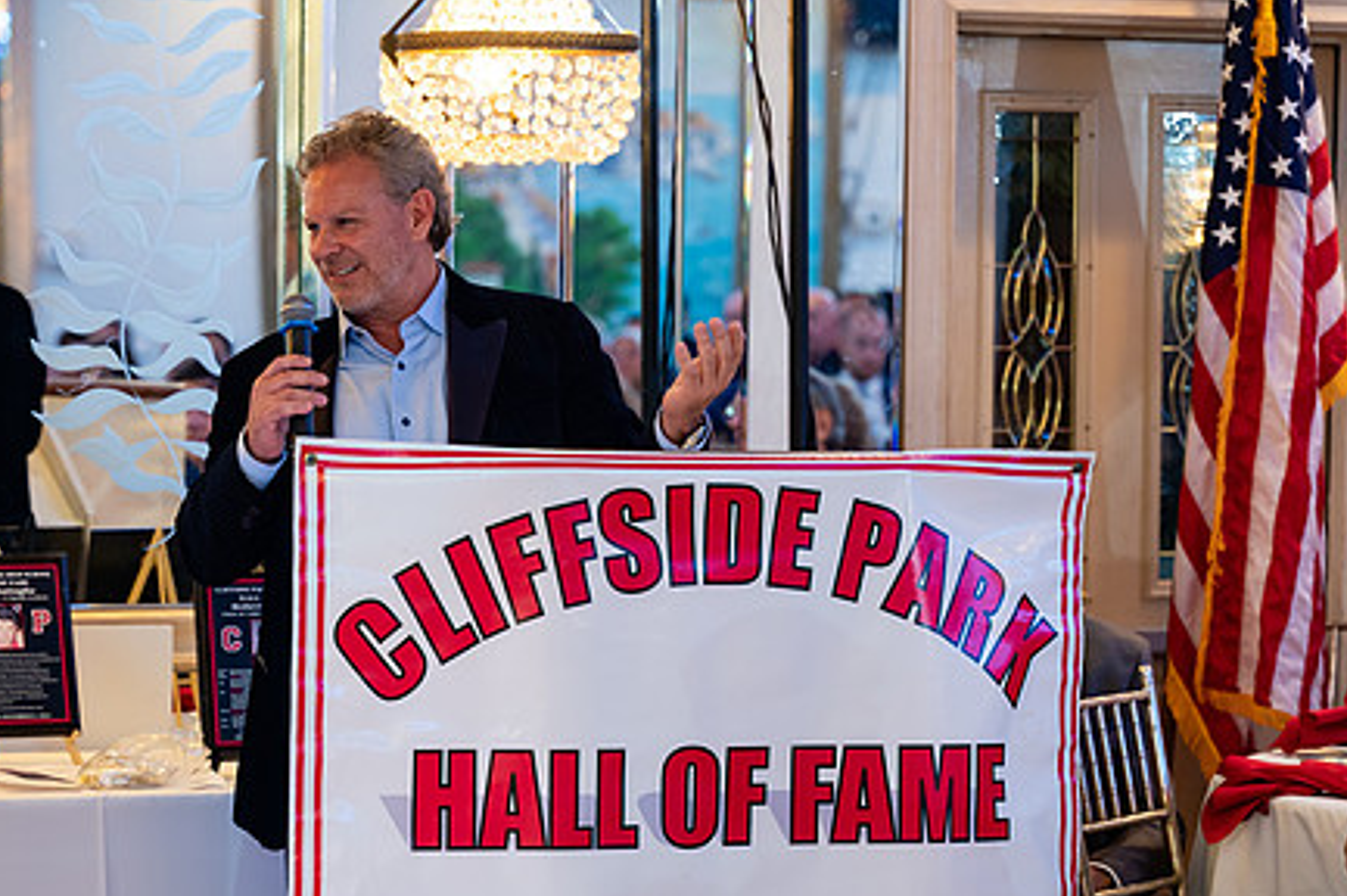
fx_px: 4935
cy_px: 488
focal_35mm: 132
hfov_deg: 15.5
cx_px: 585
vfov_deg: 10.4
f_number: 3.2
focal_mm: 95
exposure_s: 1/125
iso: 1250
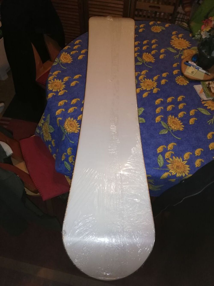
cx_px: 107
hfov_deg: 53.1
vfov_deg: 67.3
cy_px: 143
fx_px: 214
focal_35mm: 26
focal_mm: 3.81
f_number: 2.2
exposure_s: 1/33.3
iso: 320
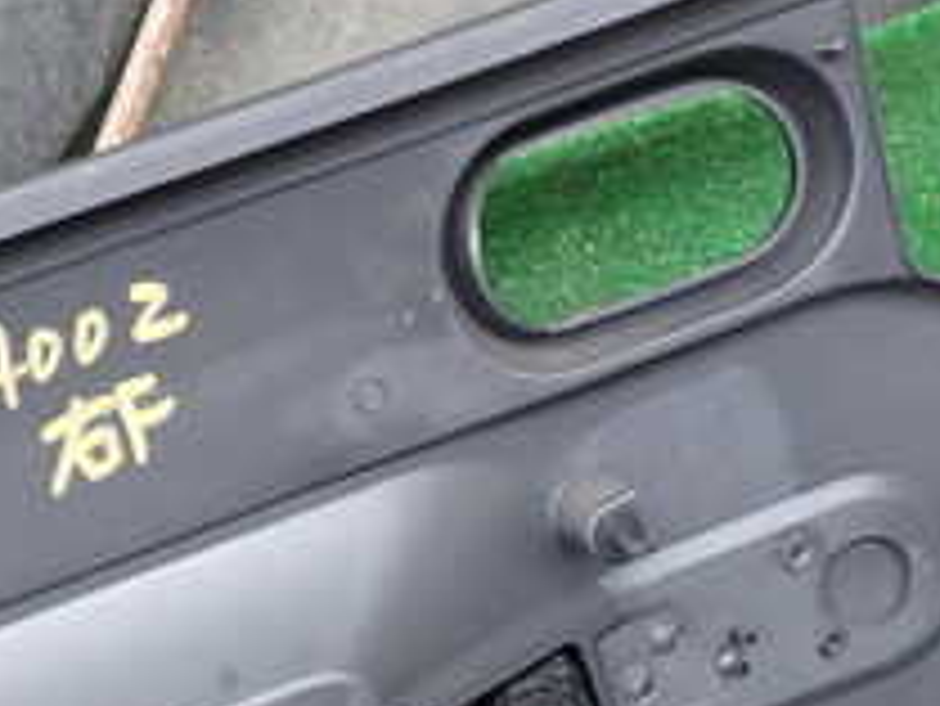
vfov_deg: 17.0
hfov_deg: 22.7
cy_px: 630
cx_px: 364
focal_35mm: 86
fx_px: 2337
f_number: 2.3
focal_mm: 5.4
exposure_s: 1/60
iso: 200
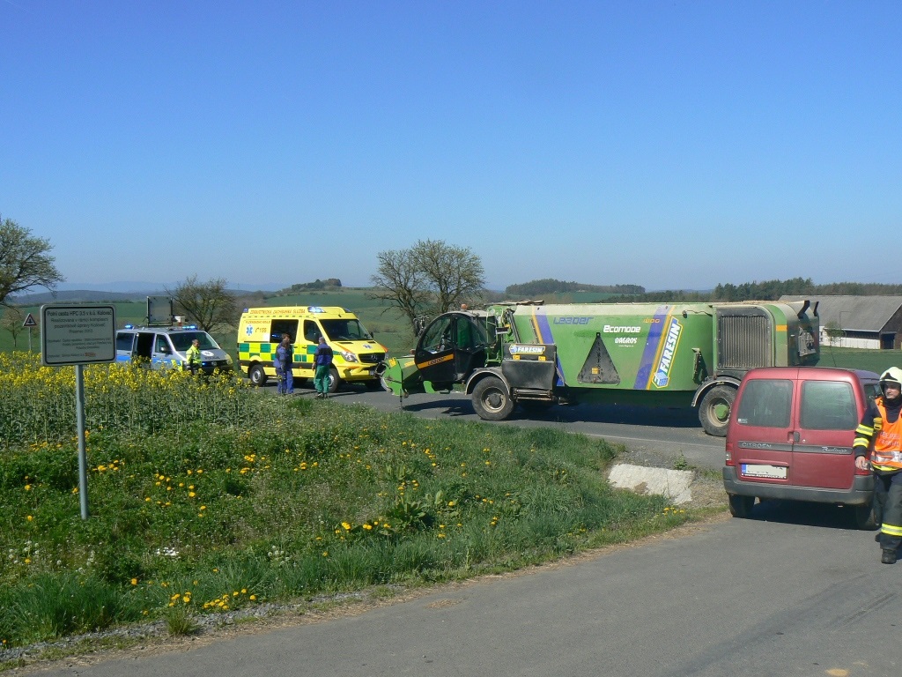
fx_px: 938
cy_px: 338
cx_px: 451
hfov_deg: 51.4
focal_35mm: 36
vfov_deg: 39.7
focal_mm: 6
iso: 80
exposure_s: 1/400
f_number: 7.1
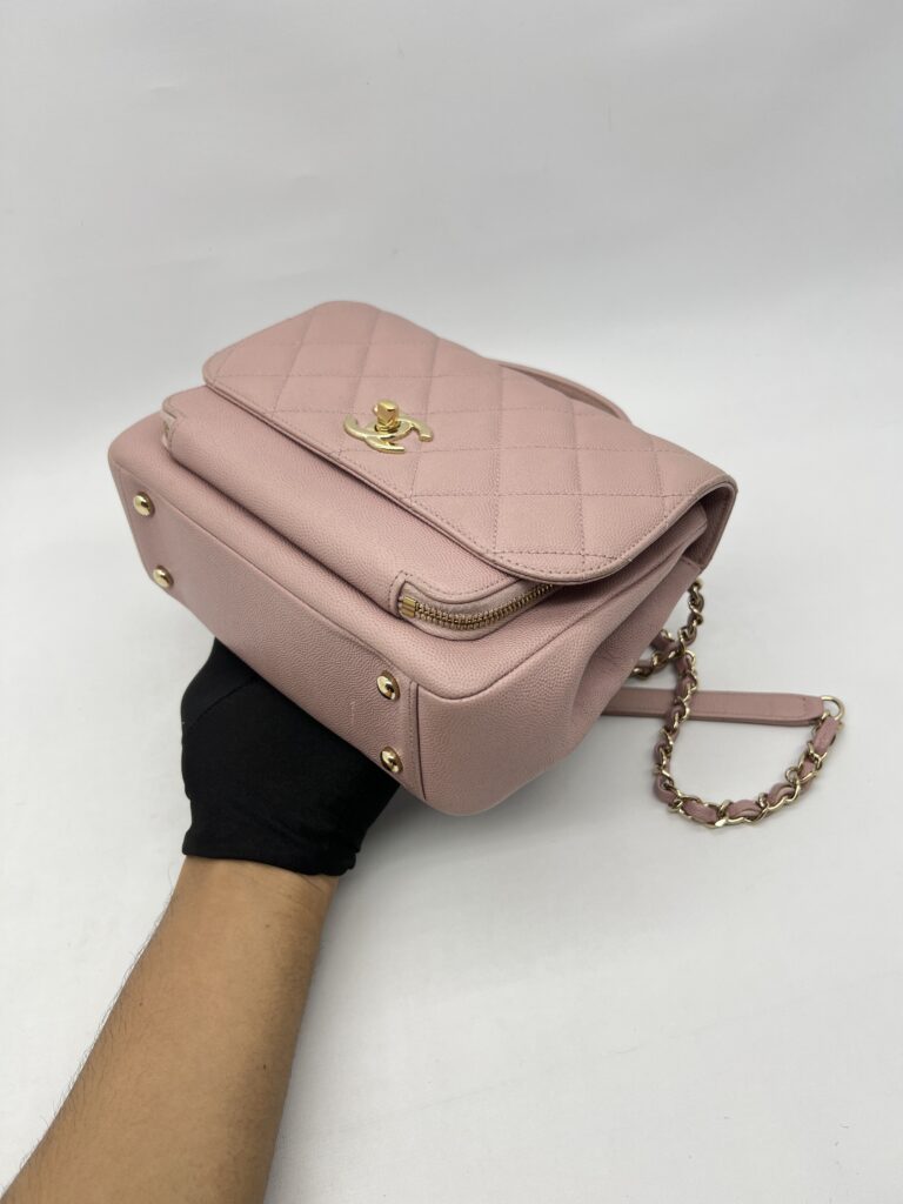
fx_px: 904
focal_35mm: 26
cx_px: 452
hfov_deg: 53.1
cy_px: 602
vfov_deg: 67.3
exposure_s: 1/112
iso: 32
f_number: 1.5
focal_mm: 5.7
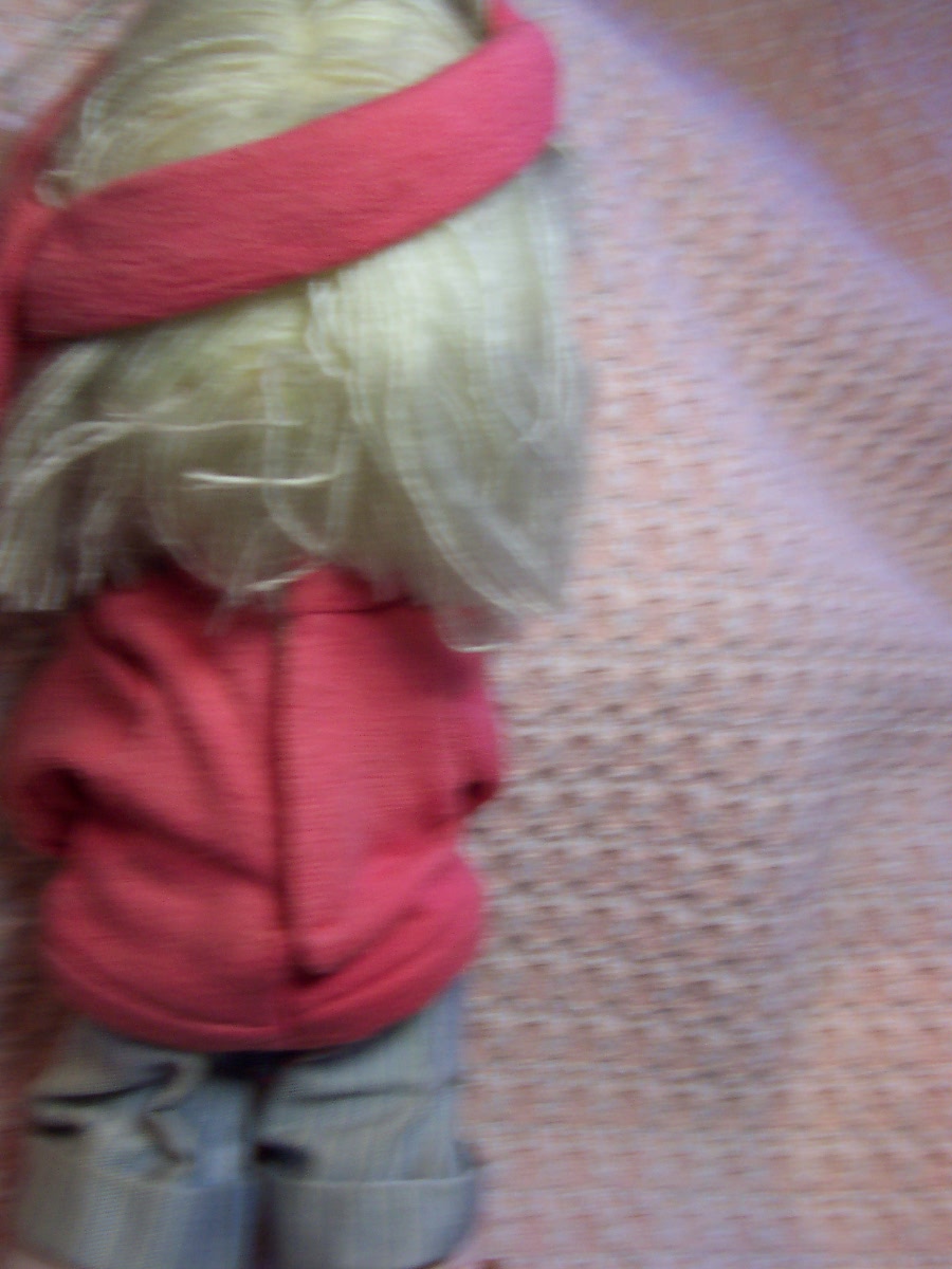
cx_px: 476
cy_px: 634
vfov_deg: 50.1
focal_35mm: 37
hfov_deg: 38.7
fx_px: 1357
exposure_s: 1/45
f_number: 2.8
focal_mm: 5.6
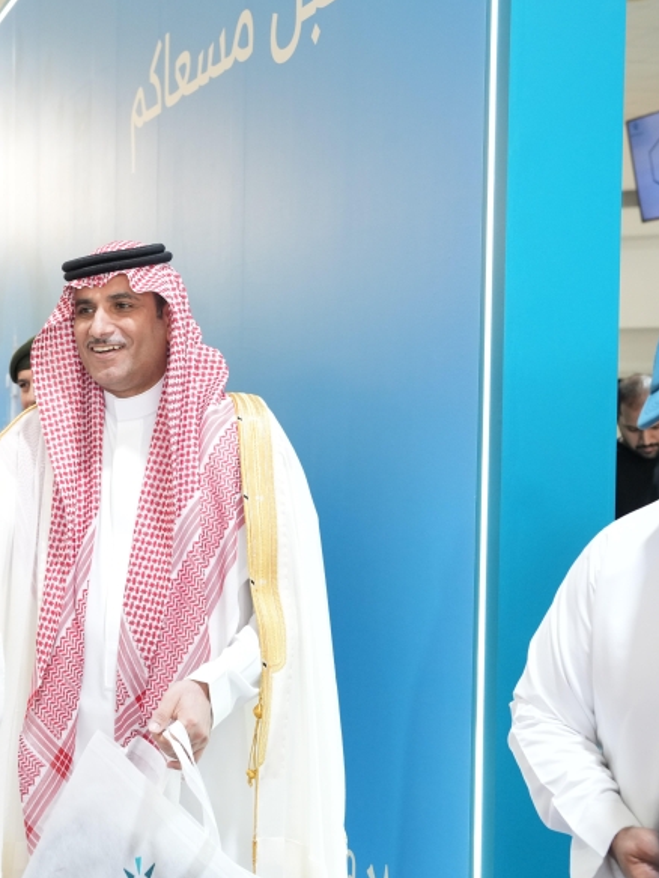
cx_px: -9
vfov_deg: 34.3
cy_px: 407
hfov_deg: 24.8
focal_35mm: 56
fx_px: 1421
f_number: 4
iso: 1600
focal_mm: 34
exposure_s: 1/160
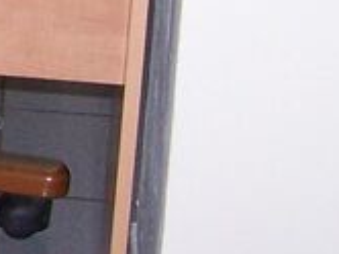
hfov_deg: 8.2
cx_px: -378
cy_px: -135
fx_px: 2239
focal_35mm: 229
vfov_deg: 6.4
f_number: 2.8
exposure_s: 1/60
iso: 140
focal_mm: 6.3
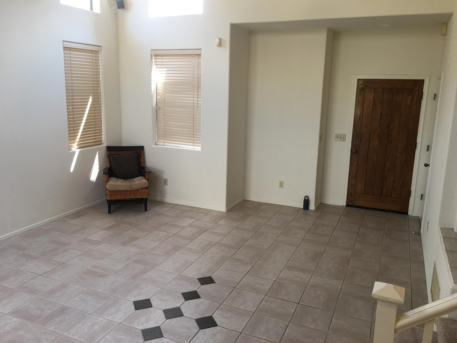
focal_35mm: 29
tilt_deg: -10.4
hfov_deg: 61.7
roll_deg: -1.0
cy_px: 172
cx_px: 228
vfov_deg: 48.2
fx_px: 383
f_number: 2.2
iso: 32
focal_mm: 4.15
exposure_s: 1/30
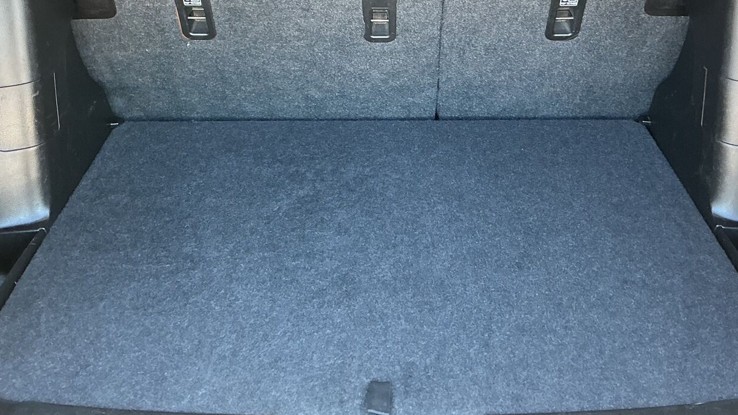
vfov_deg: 26.5
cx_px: 382
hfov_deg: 46.4
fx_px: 861
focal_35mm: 44
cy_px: 69
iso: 64
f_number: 1.8
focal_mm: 3
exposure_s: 1/60
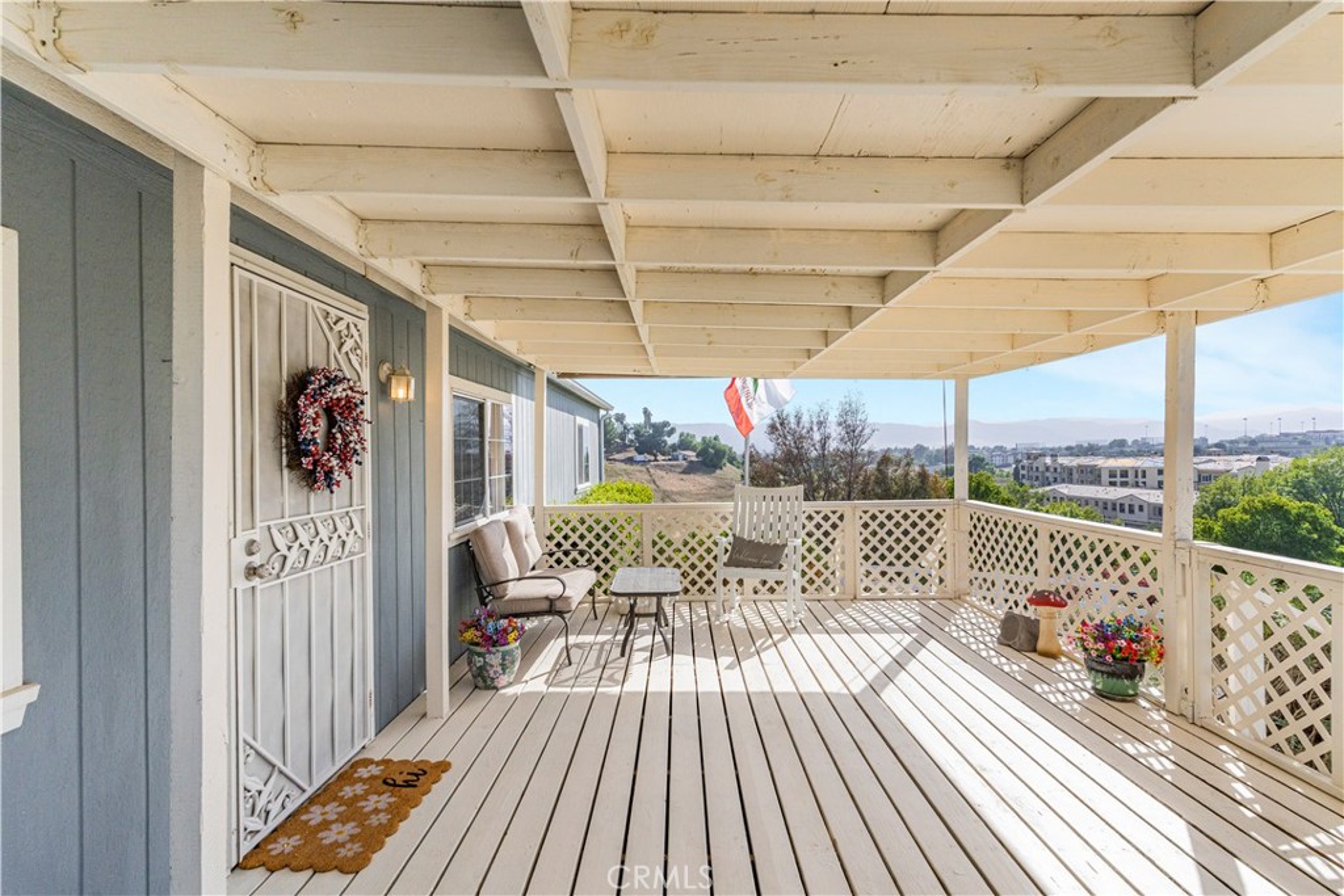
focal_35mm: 17
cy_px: 448
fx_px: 635
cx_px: 672
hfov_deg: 93.3
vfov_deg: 70.5
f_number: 6.3
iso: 800
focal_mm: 17
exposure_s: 1/4000
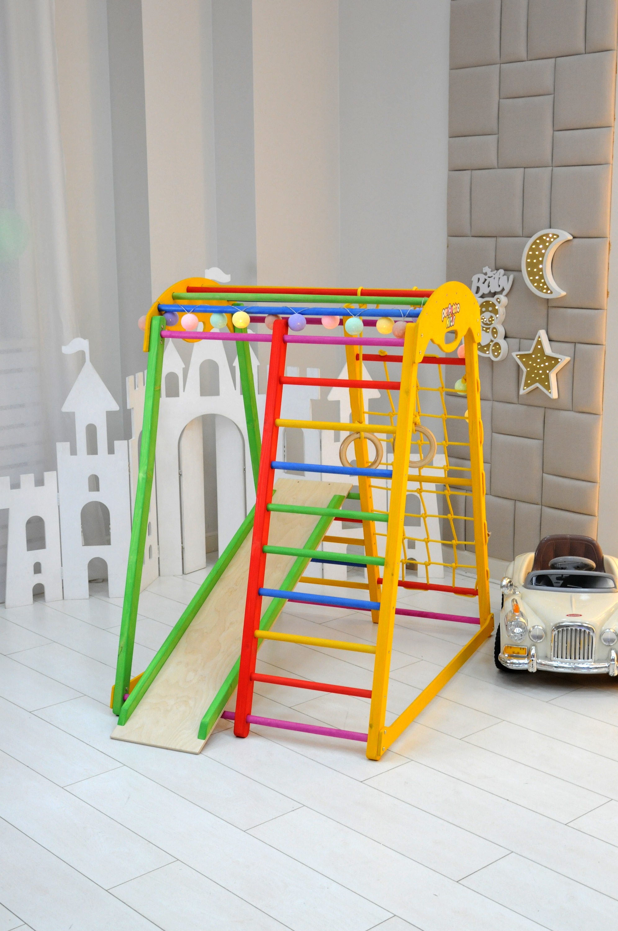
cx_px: 309
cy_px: 466
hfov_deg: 28.0
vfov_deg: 41.2
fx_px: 1239
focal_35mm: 48
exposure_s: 1/60
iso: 1000
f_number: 5.6
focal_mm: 32
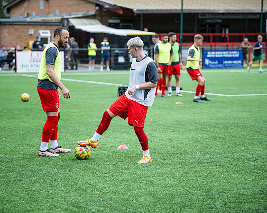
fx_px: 899
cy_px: 106
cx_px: 134
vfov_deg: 13.5
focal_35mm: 114
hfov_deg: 16.9
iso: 1000
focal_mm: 101
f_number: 2.8
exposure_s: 1/1600
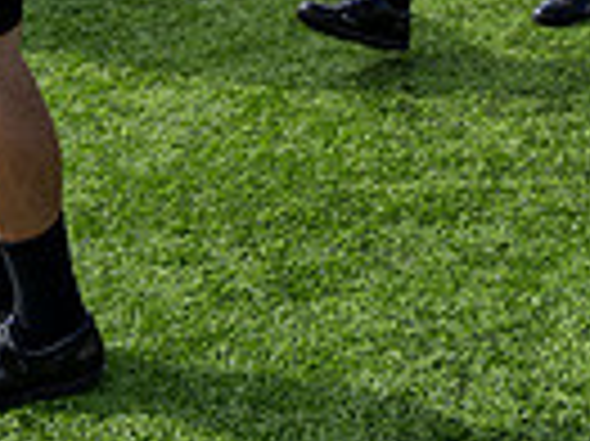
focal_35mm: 102
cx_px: 518
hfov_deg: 19.0
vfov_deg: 13.0
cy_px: -380
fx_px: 1737
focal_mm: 24
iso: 80
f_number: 4.5
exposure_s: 1/250
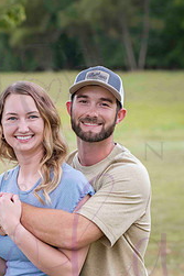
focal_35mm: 165
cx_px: 50
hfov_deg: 8.3
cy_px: 190
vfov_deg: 12.4
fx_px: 1267
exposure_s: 1/320
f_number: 5
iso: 400
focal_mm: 92
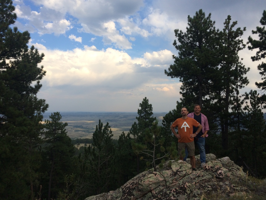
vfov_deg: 48.2
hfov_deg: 61.7
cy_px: 100
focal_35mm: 29
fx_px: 223
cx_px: 133
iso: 32
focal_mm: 4.15
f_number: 2.2
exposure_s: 1/1208
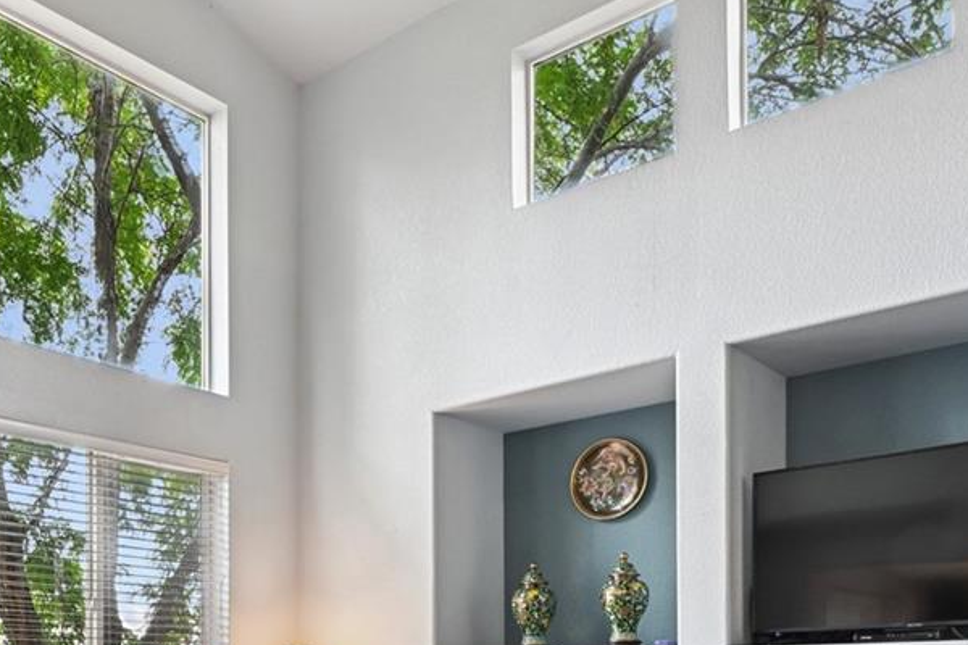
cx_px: 189
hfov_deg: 45.9
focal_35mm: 40
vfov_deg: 30.1
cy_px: 700
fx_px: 1075
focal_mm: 15
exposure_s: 1/8
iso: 800
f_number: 11
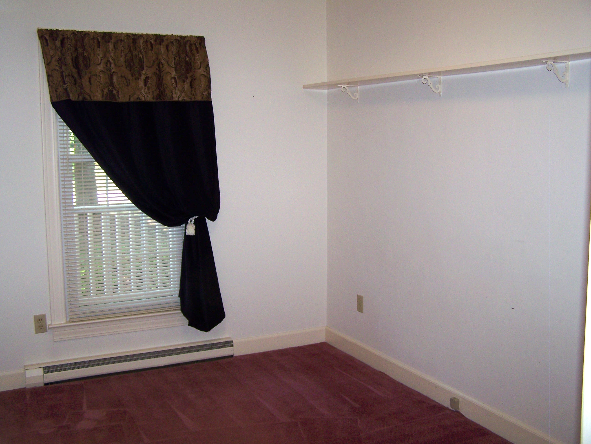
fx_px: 649
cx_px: 296
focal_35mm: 38
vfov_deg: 37.7
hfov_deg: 49.0
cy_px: 222
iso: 80
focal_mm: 6.3
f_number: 2.8
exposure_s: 1/60
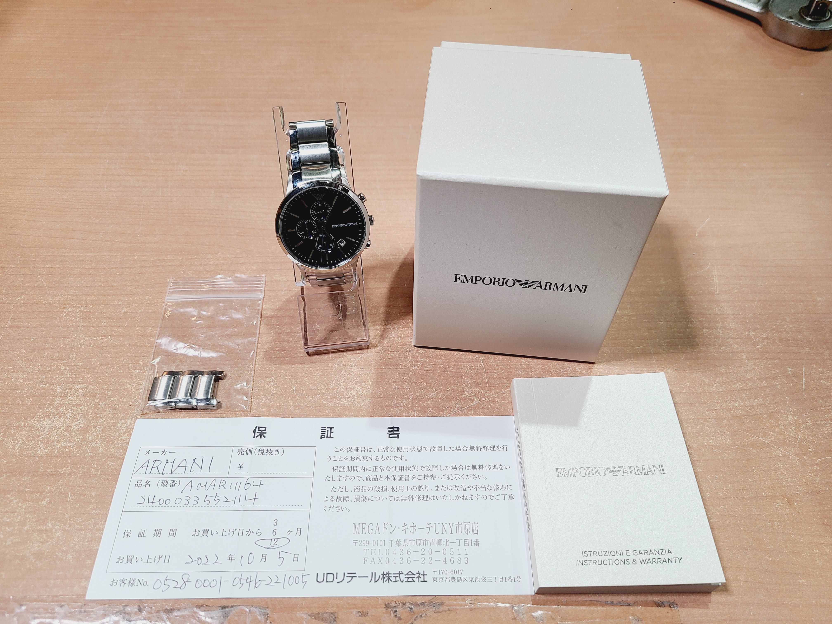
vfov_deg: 53.1
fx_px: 625
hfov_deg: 67.3
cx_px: 416
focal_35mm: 26
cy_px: 312
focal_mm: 5.4
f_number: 1.8
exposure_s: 1/50
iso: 80
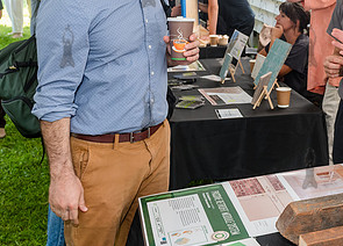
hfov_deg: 31.6
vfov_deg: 24.3
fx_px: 556
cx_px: 346
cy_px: 30
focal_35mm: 57
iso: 400
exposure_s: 1/125
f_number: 3.5
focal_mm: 24
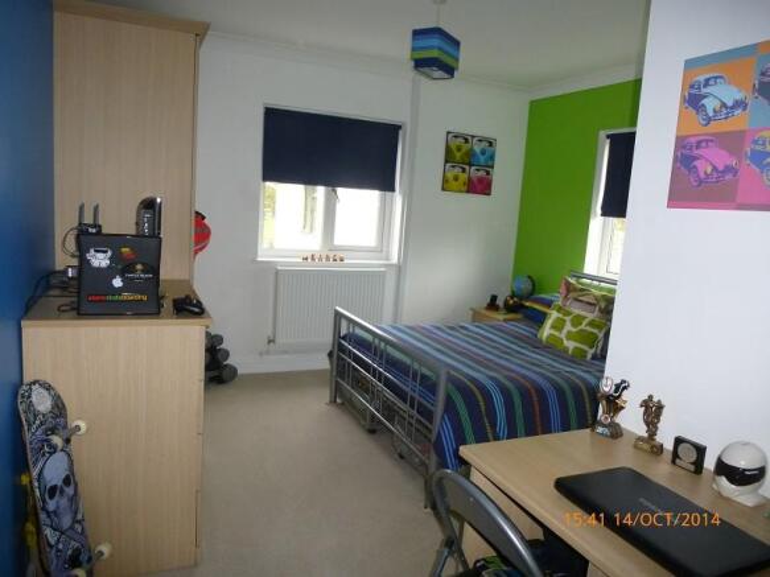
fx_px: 534
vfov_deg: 56.8
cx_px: 385
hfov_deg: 71.6
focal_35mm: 24
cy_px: 288
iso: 400
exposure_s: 1/60
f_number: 3.3
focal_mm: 4.3
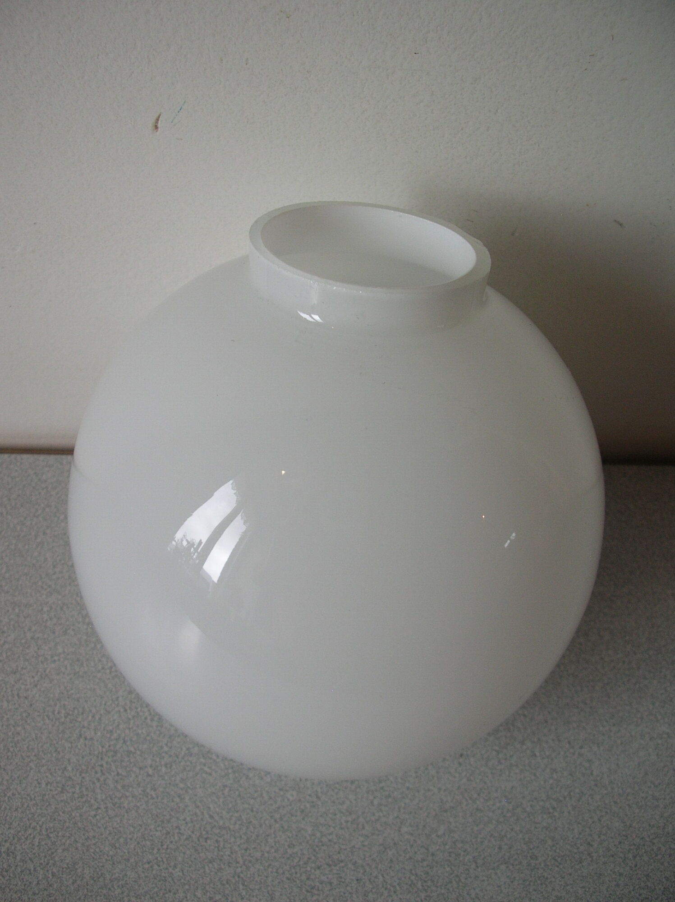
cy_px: 451
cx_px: 338
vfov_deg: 52.7
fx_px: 911
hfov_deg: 40.7
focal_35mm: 35
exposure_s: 1/32.8
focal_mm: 5.8
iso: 50
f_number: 2.8
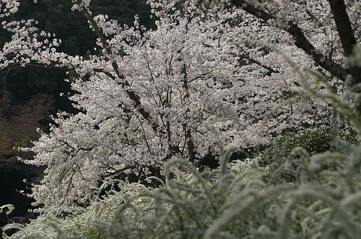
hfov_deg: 10.2
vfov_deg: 6.8
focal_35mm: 202
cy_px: 120
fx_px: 2028
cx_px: 180
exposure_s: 1/300
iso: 100
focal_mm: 135
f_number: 8
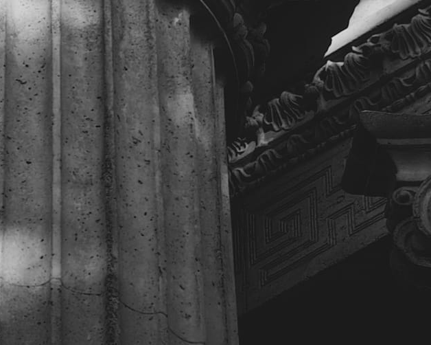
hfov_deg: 6.1
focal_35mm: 314
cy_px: 170
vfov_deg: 4.9
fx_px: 4004
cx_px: -53
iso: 50
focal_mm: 35
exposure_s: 1/60
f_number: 2.8
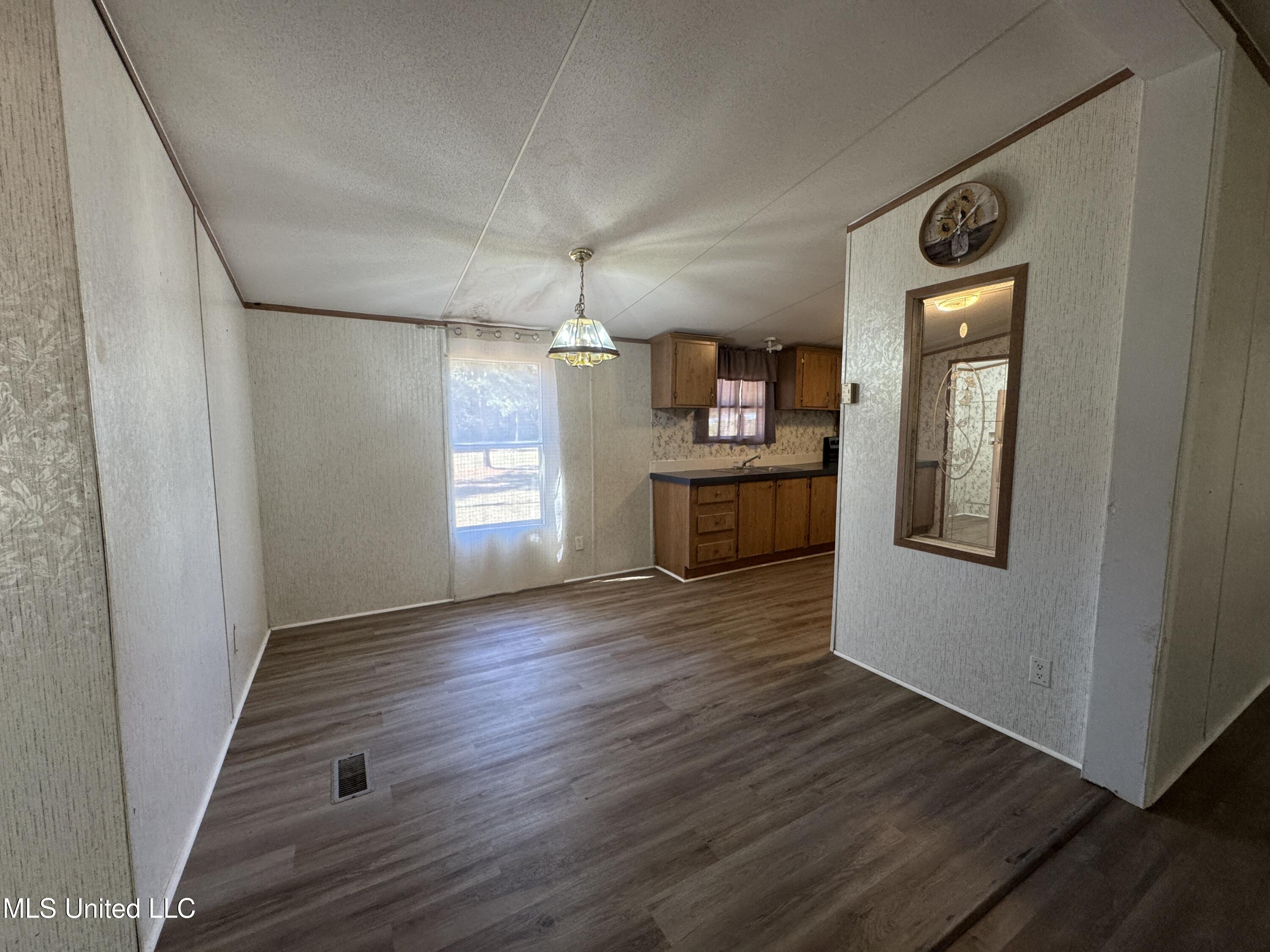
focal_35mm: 14
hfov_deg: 102.1
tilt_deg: -6.3
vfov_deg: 85.7
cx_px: 635
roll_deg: -0.9
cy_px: 476
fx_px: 514
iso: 250
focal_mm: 2.22
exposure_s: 1/120
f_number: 2.2
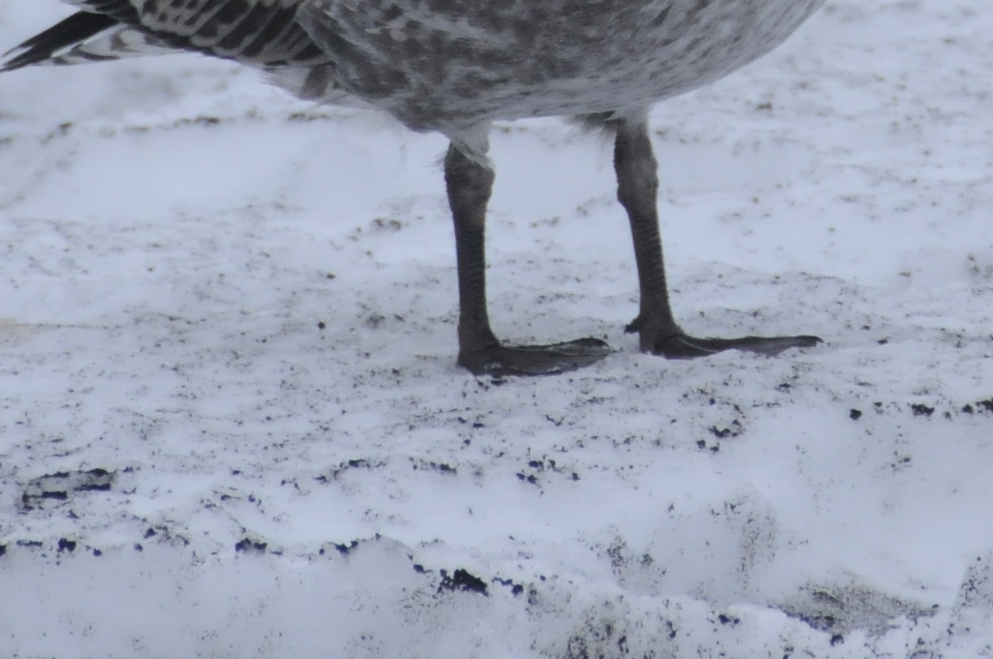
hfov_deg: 1.8
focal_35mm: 1151
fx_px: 31702
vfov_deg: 1.2
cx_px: 822
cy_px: -403
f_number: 5.6
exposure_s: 1/800
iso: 800
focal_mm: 200
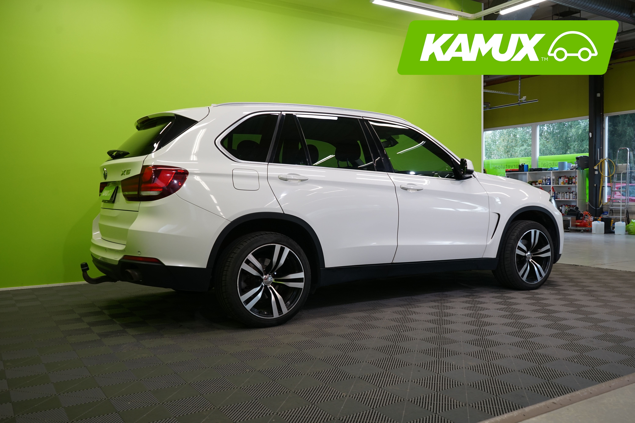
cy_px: 212
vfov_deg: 42.3
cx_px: 318
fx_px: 547
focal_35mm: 31
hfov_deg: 60.3
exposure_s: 1/40
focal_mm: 31
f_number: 6.3
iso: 500
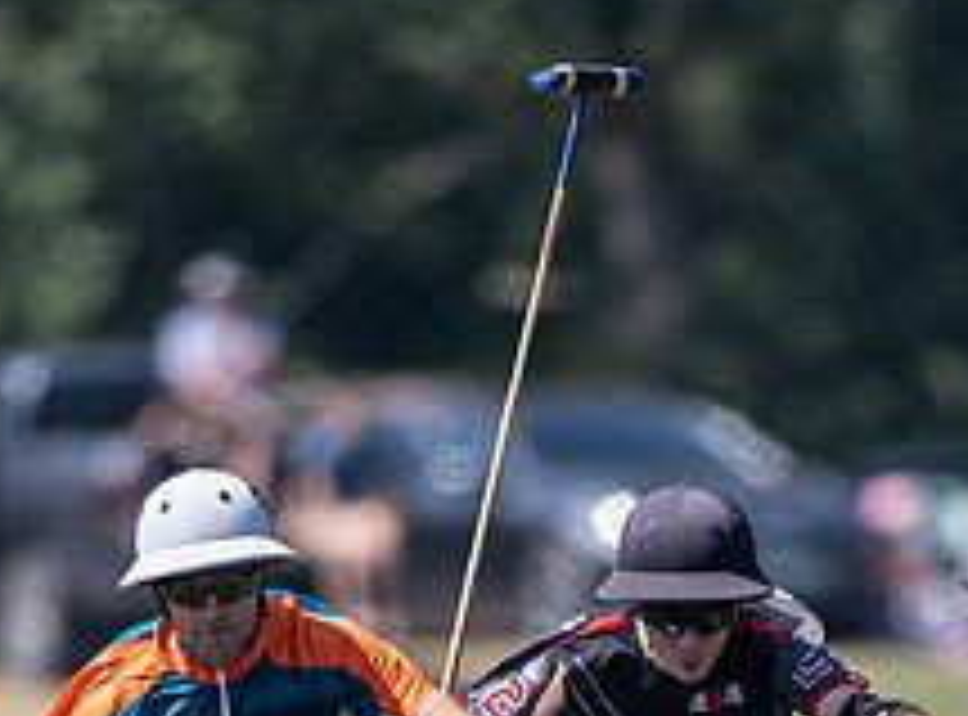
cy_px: 1744
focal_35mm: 2394
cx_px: 449
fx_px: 66611
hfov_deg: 0.8
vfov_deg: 0.6
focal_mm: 400
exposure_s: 1/3200
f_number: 2.8
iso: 200
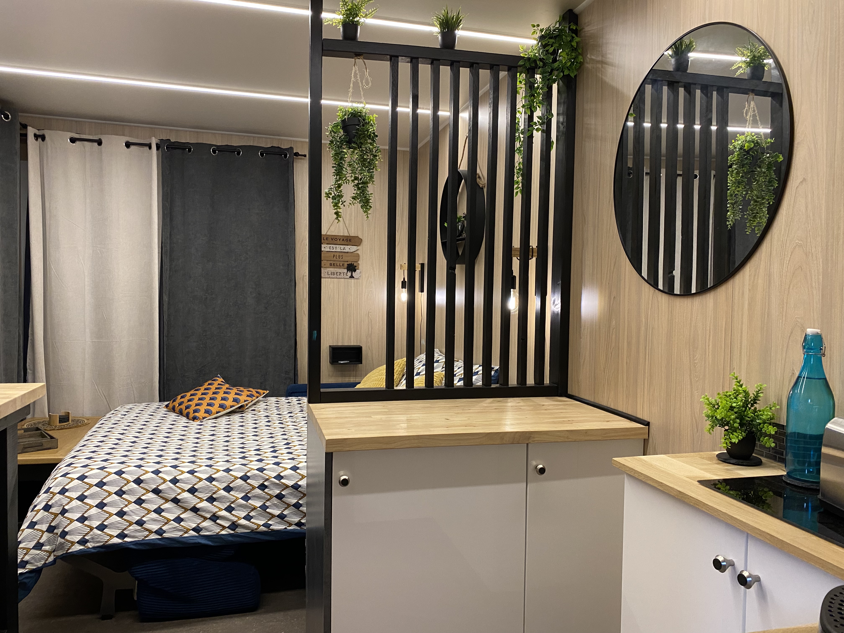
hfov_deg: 67.3
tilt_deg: -3.1
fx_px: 634
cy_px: 316
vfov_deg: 53.1
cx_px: 422
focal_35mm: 26
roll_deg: -0.6
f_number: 1.8
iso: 250
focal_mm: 4.25
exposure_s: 1/60
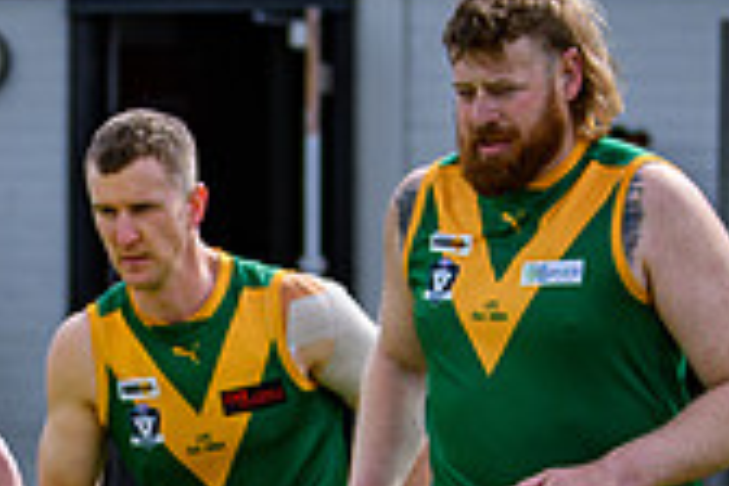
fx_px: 8828
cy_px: 709
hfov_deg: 4.7
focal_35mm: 436
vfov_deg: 3.1
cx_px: -120
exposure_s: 1/5000
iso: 200
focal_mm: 70
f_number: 2.8
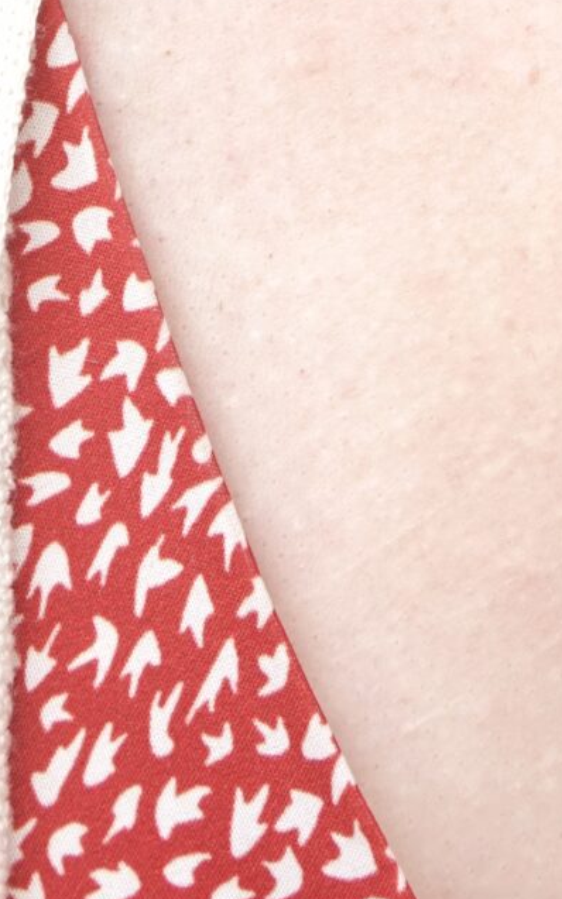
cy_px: -810
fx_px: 4216
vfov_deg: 11.2
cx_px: 722
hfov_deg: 7.5
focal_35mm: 172
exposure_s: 1/250
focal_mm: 15.45
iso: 125
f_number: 4
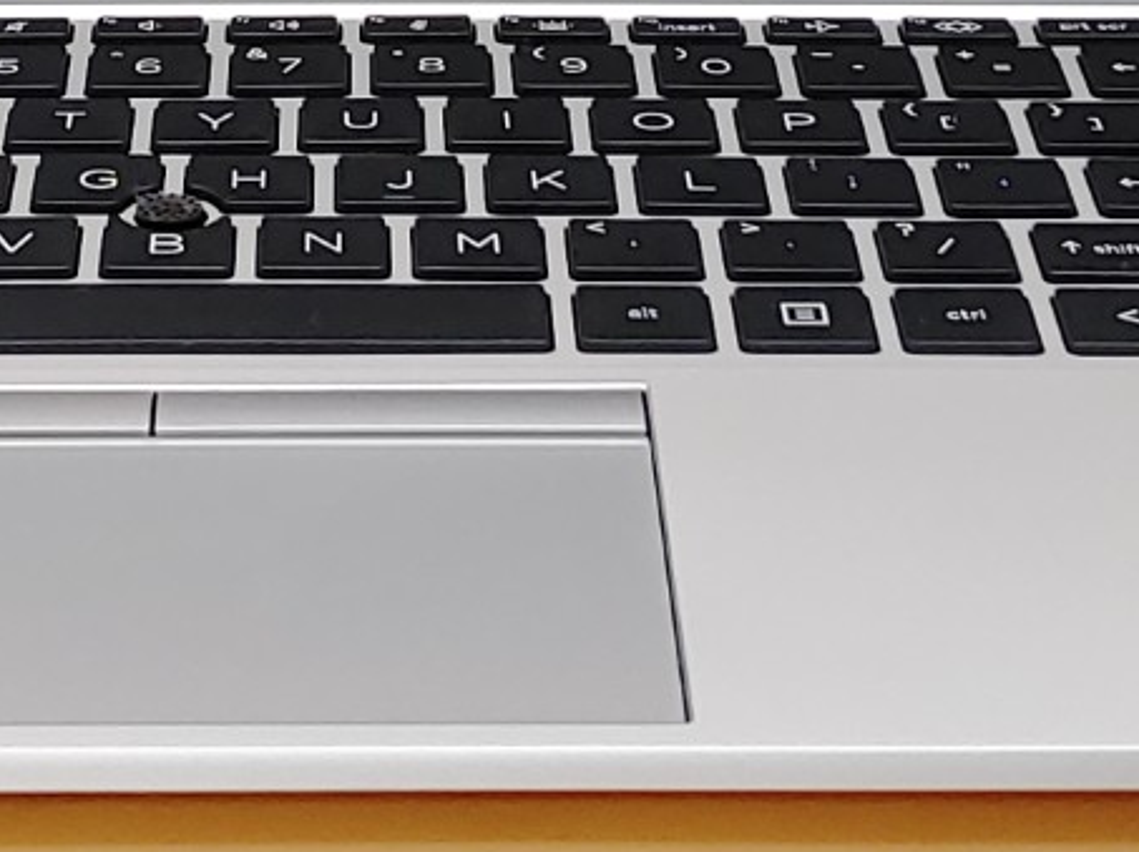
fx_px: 4603
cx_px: 380
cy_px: -334
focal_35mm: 140
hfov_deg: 14.1
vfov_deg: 10.3
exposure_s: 1/120
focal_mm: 4.36
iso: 50
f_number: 1.8
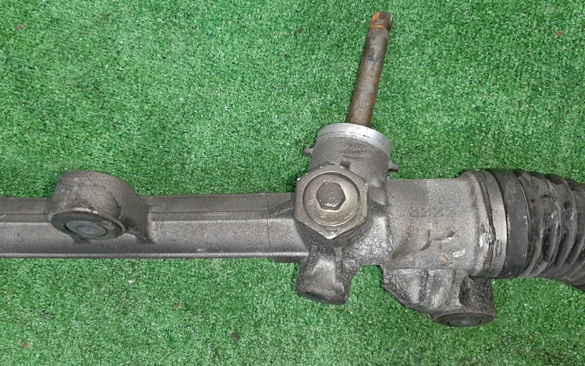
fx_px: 446
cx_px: 289
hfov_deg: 66.5
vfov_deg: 44.4
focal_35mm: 28
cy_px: 155
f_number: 1.7
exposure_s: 1/50
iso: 215
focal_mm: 3.93
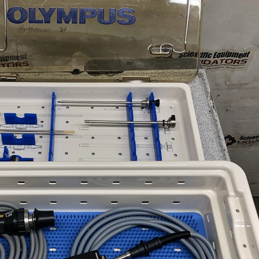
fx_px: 406
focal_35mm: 48
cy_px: 147
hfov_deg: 34.4
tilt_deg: -54.2
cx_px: 57
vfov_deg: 35.3
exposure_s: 1/120
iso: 64
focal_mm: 3.99
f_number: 1.8
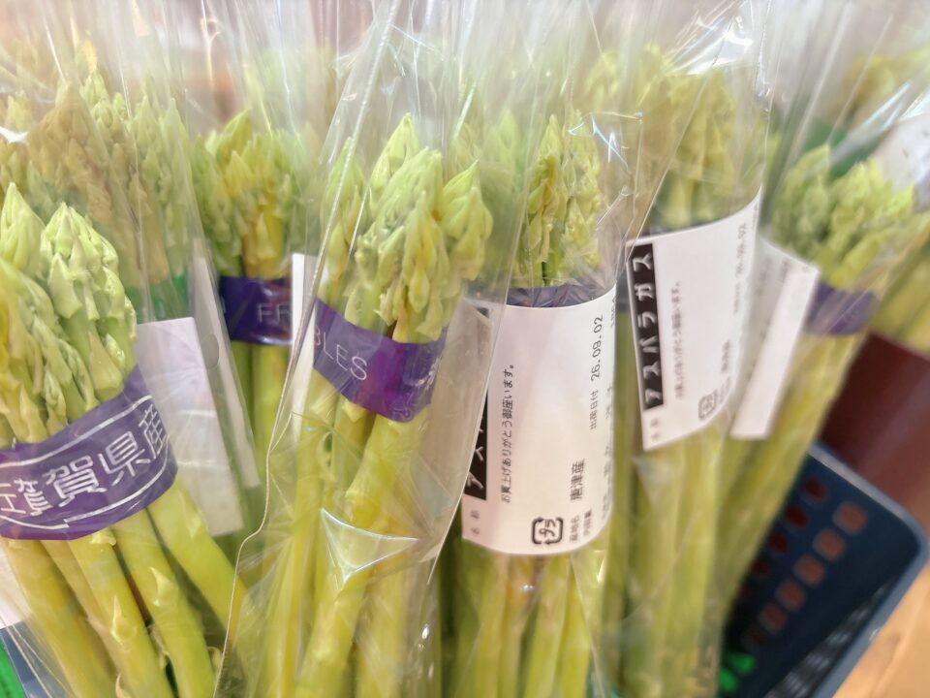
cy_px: 349
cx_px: 465
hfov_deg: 67.3
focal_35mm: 26
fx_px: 699
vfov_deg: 53.1
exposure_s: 1/60
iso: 160
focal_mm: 5.96
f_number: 1.6
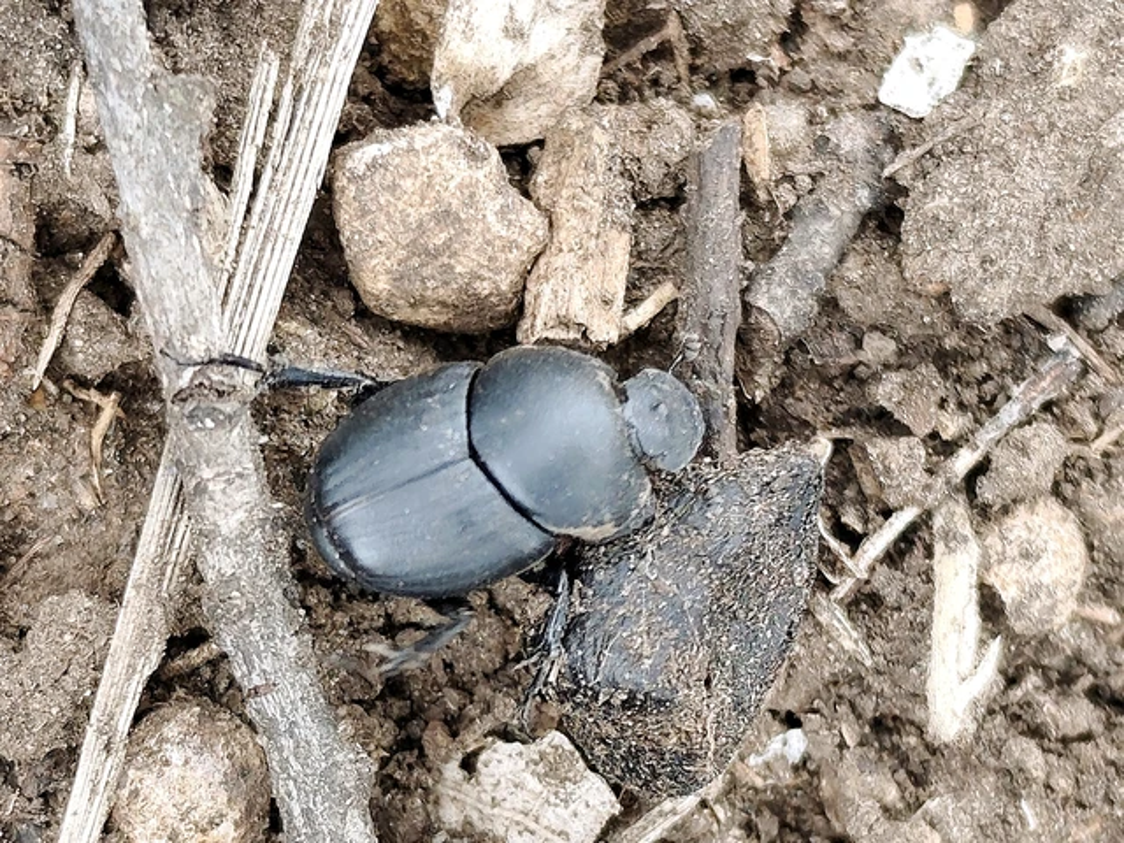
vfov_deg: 16.1
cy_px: 422
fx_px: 2987
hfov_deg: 21.3
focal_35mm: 92
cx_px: 562
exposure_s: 1/100
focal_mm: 6.19
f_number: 1.65
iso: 250
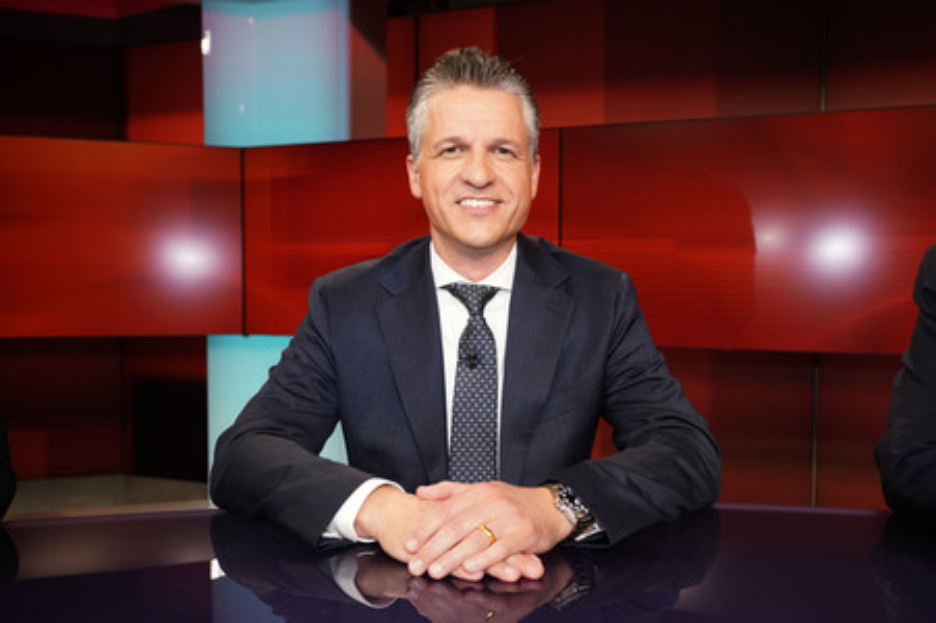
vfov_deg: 43.5
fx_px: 779
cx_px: 468
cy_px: 312
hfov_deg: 62.0
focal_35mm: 30
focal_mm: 30
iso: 2000
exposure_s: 1/125
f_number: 5
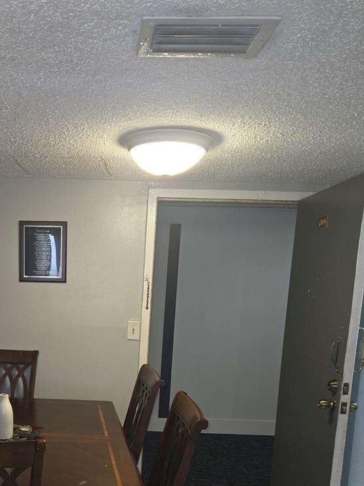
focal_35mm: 37
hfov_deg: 37.5
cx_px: 81
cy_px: 354
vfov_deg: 48.6
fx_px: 519
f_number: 1.8
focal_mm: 5.4
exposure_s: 1/24
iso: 125
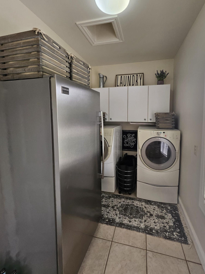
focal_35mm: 15
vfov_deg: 97.8
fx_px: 119
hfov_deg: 81.4
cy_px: 121
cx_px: 114
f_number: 2.2
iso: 64
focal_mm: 1.74
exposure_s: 1/60
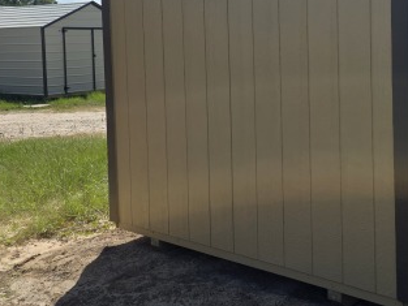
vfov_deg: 30.2
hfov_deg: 39.0
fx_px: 554
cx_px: 319
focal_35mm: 47
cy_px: 65
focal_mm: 6.3
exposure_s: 1/7061
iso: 80
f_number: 1.7
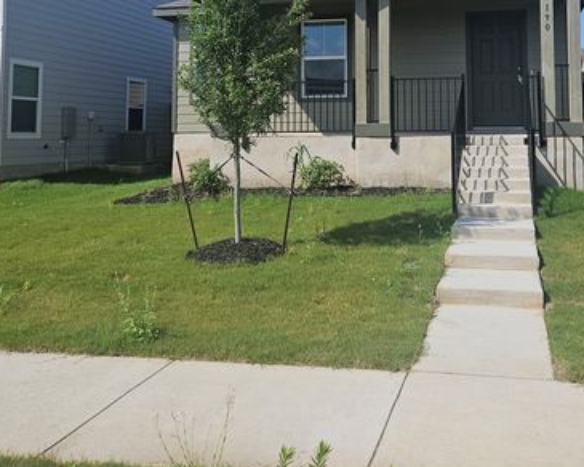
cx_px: 354
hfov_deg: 44.5
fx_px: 709
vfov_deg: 35.2
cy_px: 86
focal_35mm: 41
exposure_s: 1/2782
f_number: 1.8
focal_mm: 5.4
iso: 25
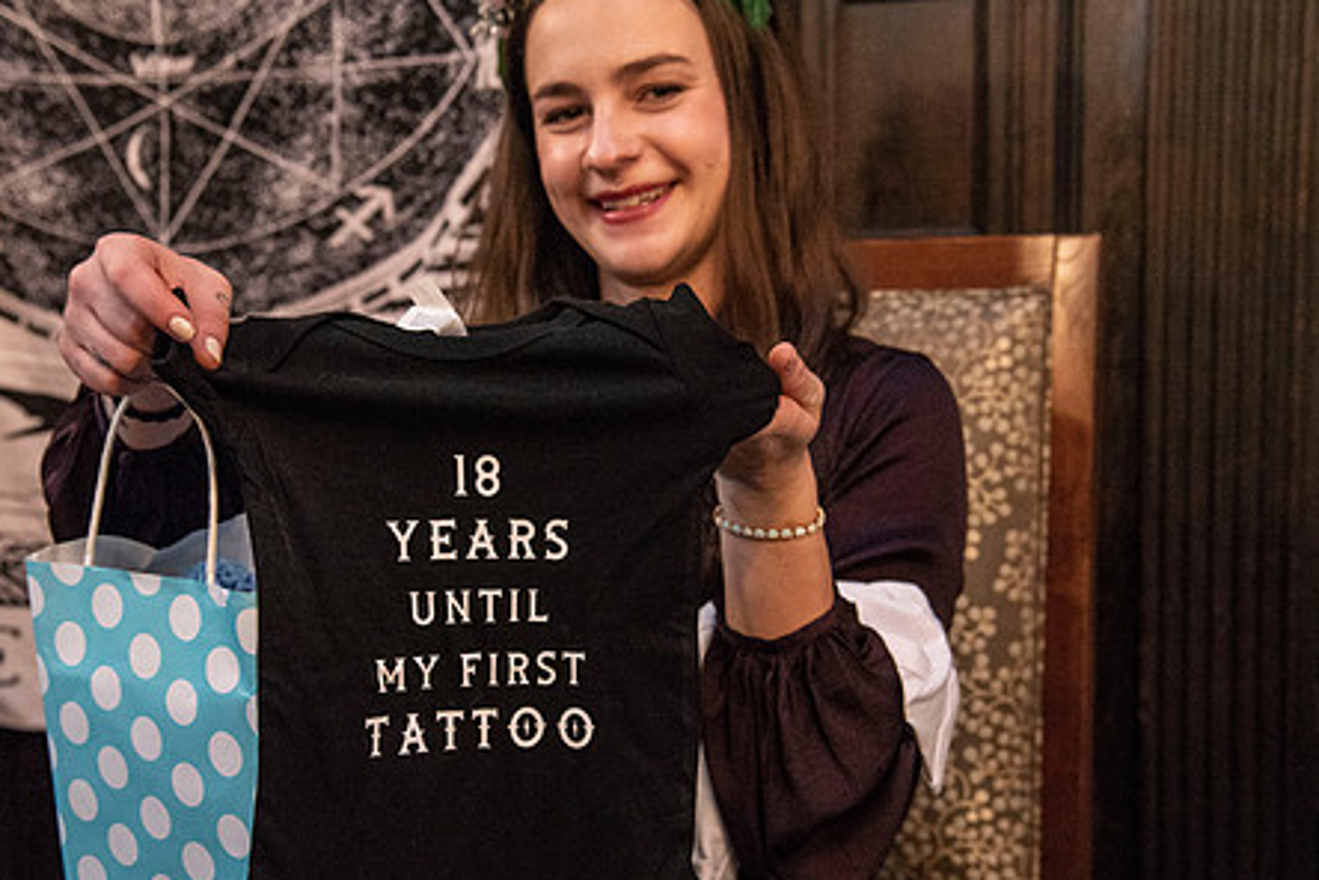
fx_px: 2491
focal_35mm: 68
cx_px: 558
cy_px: 519
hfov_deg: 29.6
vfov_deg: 20.0
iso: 3200
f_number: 4
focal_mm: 52
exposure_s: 1/200
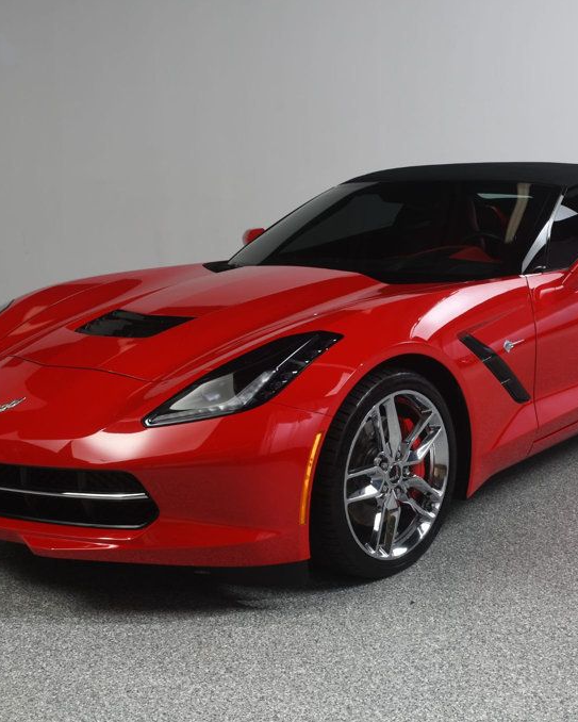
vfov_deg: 36.6
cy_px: 360
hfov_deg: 29.6
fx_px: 1090
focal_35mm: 51
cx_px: 347
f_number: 11
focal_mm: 24
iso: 100
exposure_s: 1/160
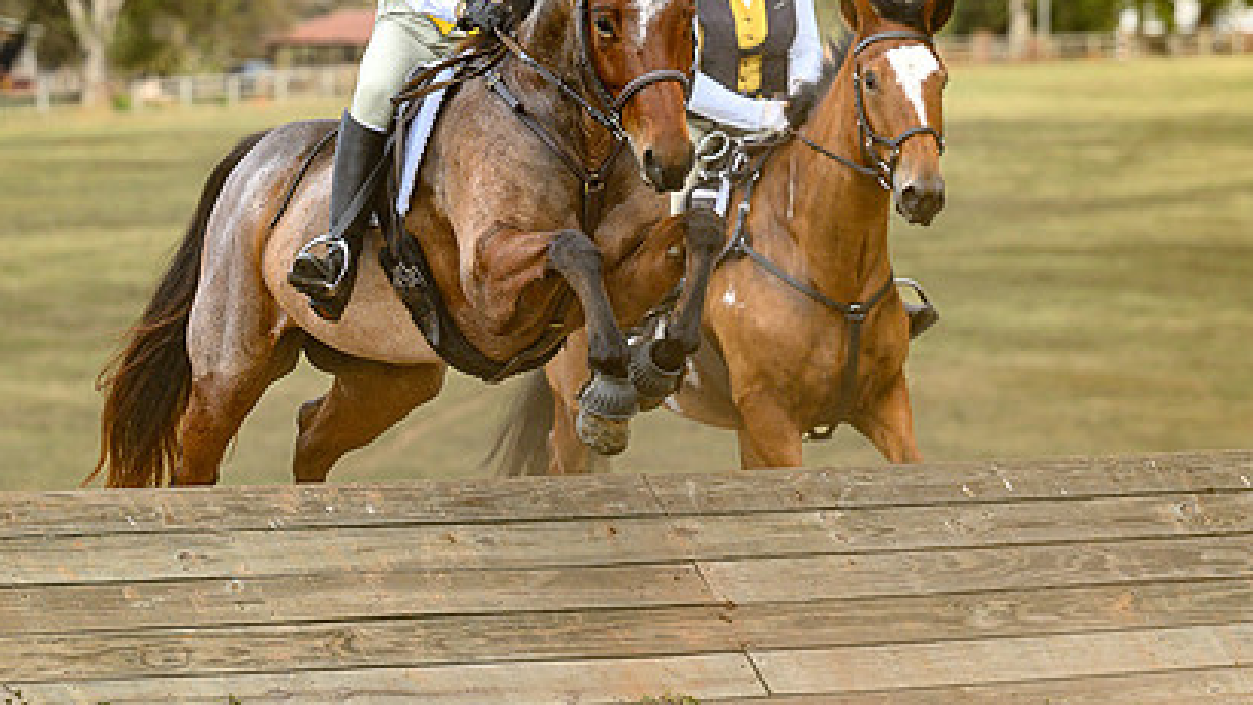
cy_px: 207
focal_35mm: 251
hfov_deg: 8.6
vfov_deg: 4.8
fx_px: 8338
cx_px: 710
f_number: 3.5
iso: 400
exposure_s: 1/1000
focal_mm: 120
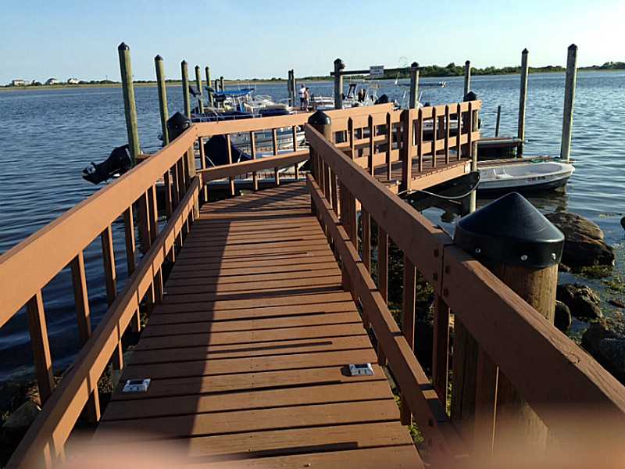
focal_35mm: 33
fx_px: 596
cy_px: 234
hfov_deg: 55.4
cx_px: 312
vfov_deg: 42.9
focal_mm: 4.12
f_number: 2.4
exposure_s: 1/985
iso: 50
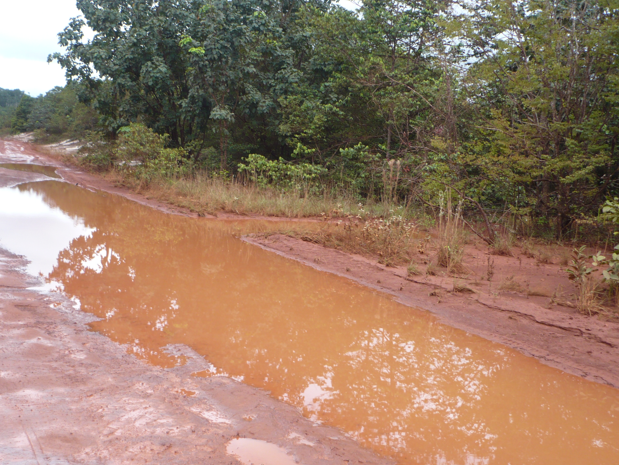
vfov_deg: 35.1
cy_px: 250
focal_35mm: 41
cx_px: 295
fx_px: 733
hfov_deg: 45.8
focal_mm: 5.8
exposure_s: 1/640
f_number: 2.8
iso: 100
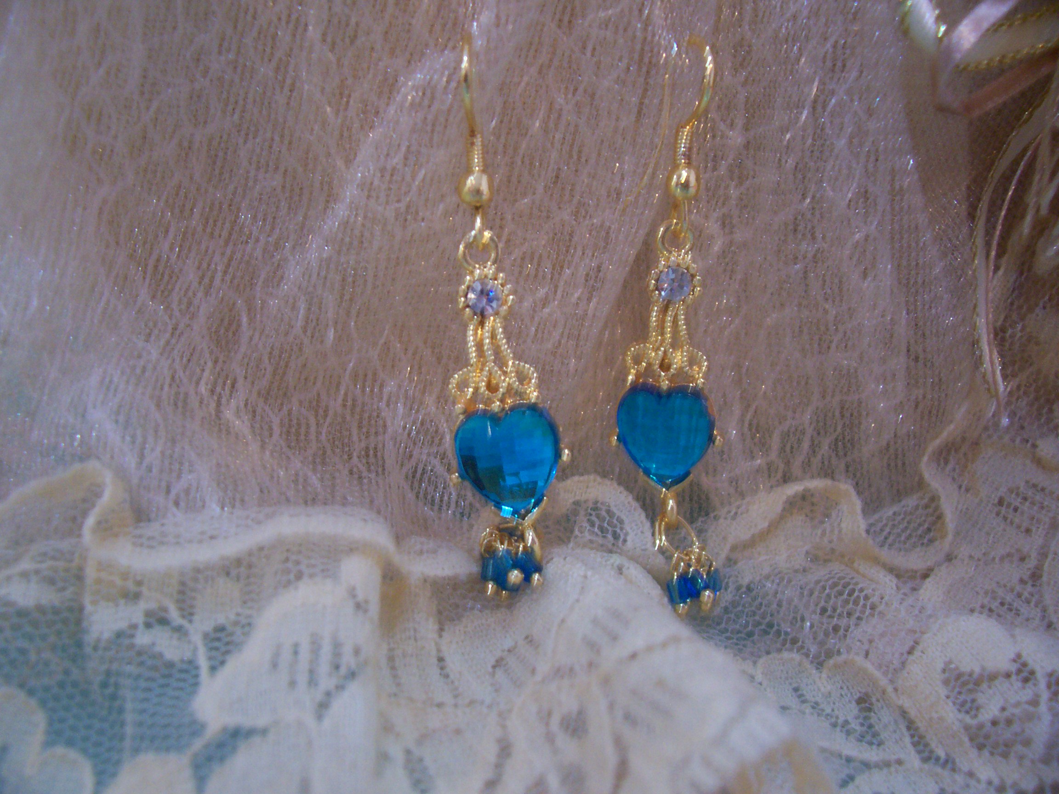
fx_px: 1040
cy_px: 397
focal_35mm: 34
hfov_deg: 54.0
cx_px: 530
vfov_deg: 41.8
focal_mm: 5.6
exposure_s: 1/8
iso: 160
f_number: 2.7
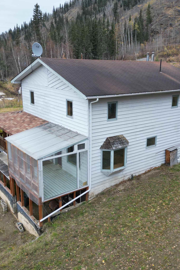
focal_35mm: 34
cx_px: 114
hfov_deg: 38.6
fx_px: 255
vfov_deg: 55.8
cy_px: 137
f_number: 1.7
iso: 200
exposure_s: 1/250
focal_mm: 6.72
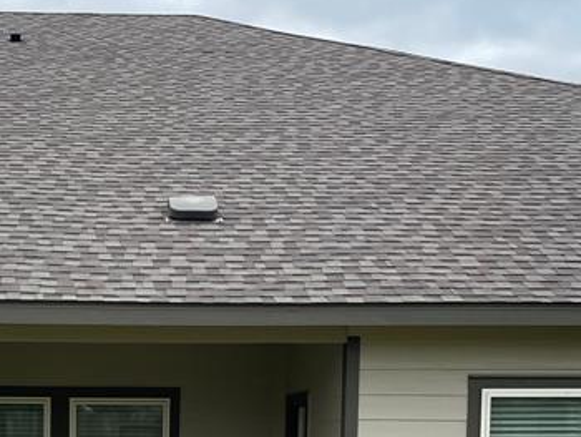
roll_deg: -0.7
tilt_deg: -4.0
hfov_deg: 24.9
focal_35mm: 76
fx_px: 1276
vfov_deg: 18.3
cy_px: 547
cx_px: 53
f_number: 1.6
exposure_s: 1/3401
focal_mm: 4.2
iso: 32
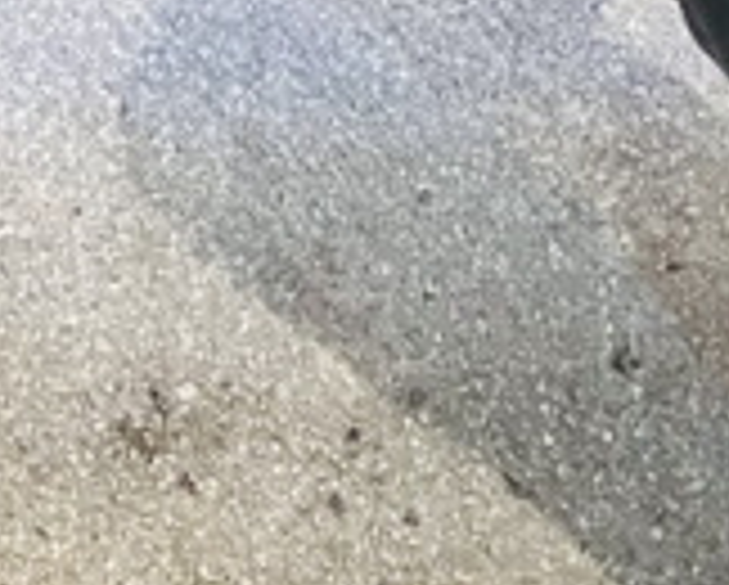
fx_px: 3456
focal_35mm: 160
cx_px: 963
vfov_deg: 7.8
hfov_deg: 11.7
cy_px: -1390
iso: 400
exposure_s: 1/33
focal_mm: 5.1
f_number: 1.6
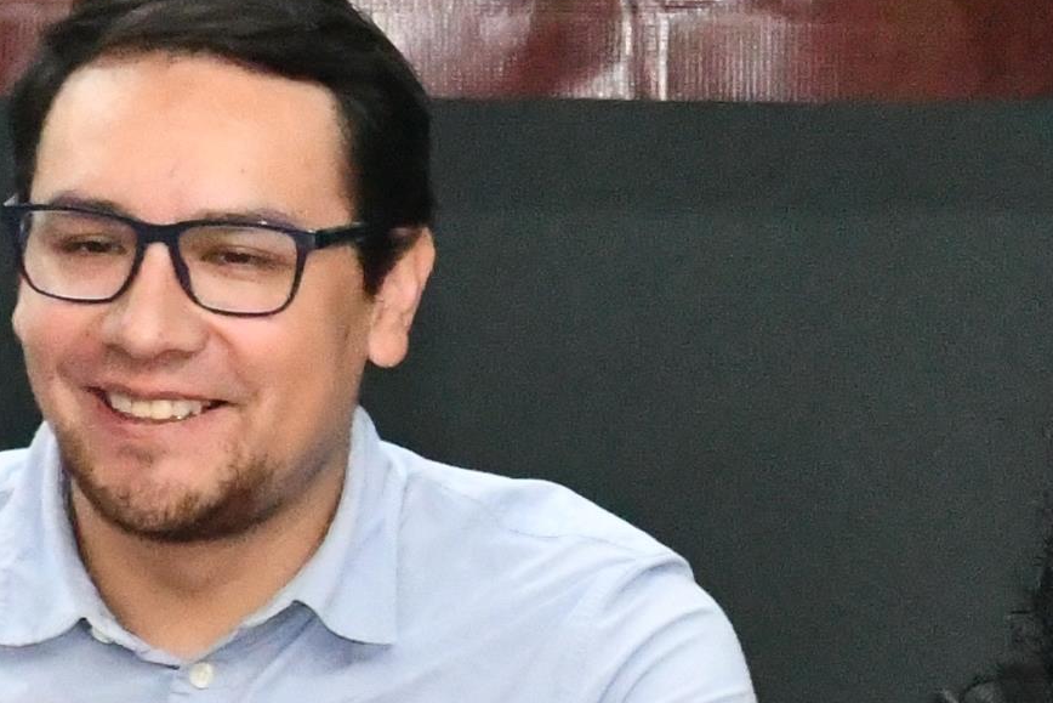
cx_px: 1267
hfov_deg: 4.1
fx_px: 14773
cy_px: 878
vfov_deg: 2.7
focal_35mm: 505
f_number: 9
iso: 12800
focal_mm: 70
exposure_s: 1/100
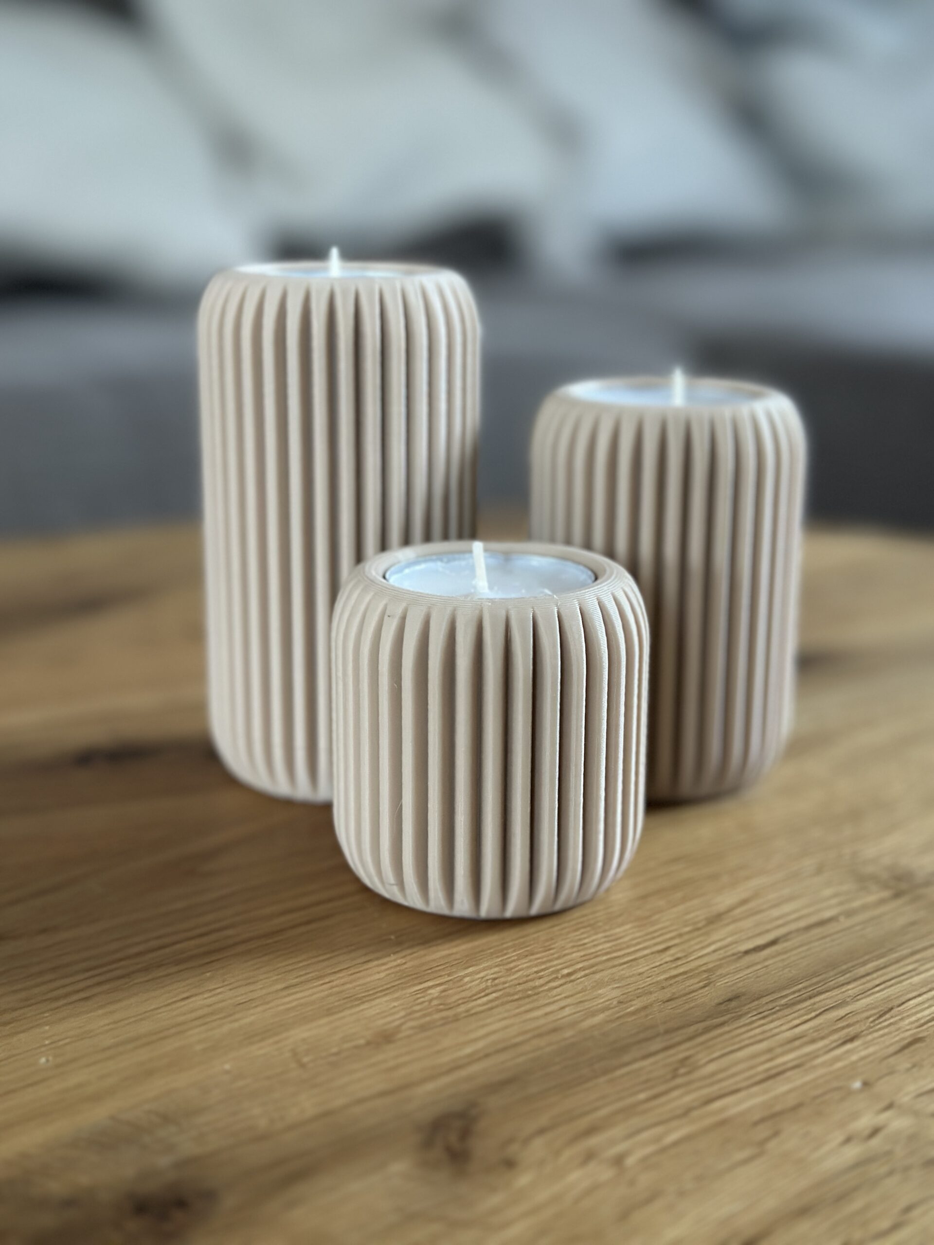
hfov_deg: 30.3
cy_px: 622
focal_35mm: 48
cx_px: 467
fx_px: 1727
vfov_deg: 39.7
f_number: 1.78
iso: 400
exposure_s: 1/40
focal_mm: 6.86
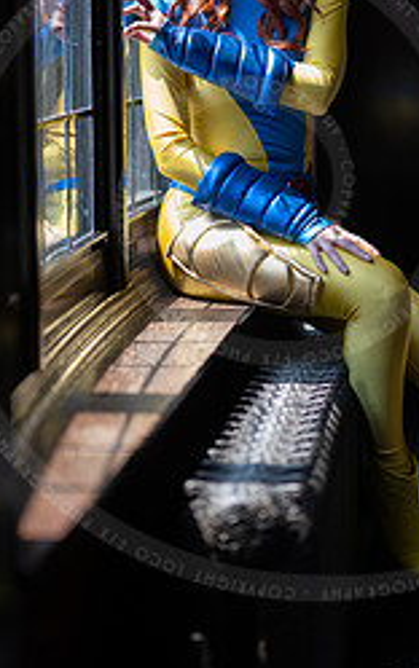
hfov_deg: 14.2
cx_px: 290
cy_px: 252
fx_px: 1678
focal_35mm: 92
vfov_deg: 22.5
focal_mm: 50
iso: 125
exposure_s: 1/1000
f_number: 1.2
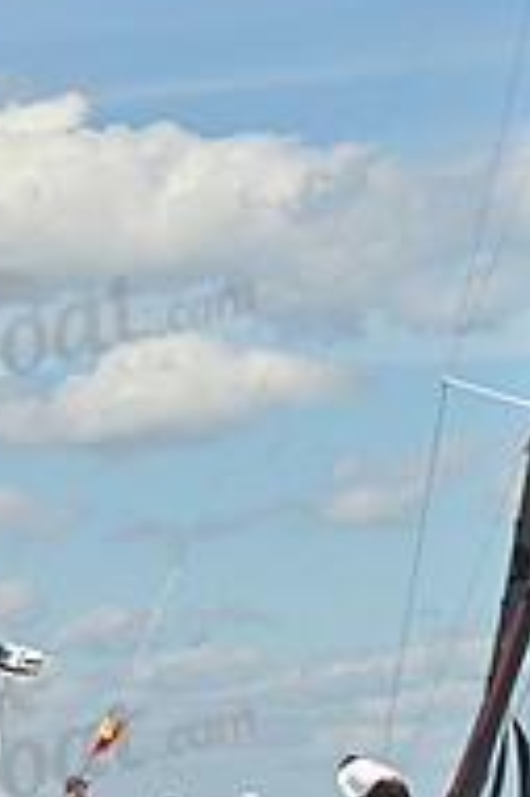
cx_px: 474
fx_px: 4712
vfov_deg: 9.6
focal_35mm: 213
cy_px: 83
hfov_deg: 6.4
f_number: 8
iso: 250
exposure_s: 1/1600
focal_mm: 70
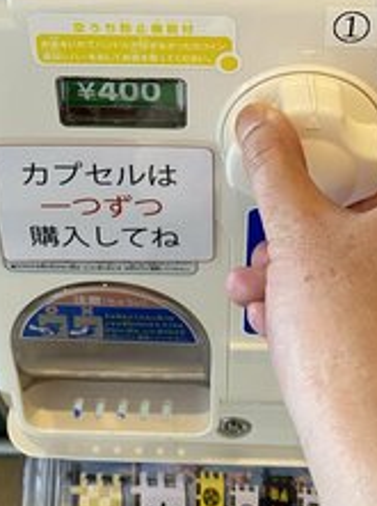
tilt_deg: -29.7
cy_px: 22
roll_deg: -1.3
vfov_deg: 32.7
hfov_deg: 26.5
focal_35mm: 55
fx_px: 801
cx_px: 203
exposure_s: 1/75
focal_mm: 4.25
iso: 125
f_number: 1.8
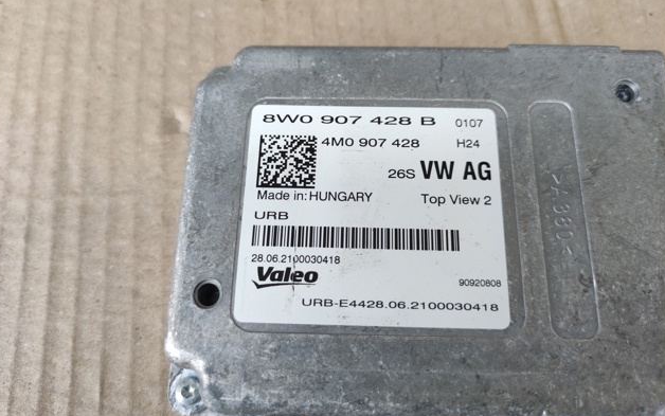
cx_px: 330
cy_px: 182
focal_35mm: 27
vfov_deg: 46.0
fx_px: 490
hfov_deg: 68.4
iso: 151
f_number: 1.89
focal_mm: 5.43
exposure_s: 1/120
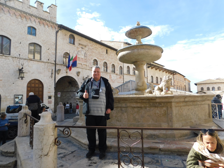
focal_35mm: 23
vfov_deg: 58.9
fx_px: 149
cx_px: 112
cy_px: 84
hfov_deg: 73.9
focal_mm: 4
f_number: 3
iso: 125
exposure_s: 1/800
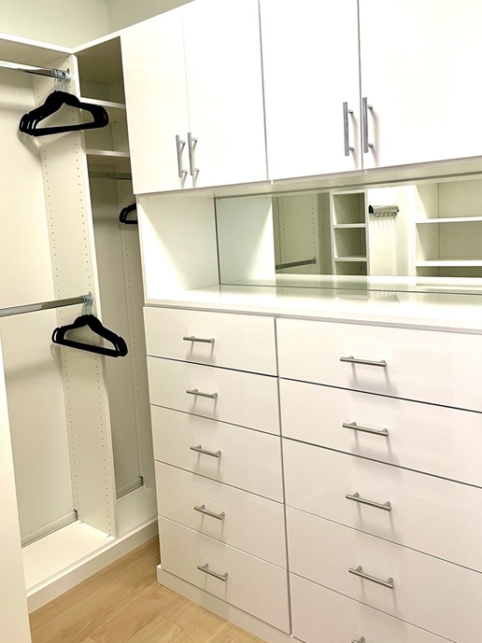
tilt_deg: -10.3
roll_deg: +3.4
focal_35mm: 29
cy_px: 302
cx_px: 260
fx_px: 539
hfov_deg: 48.1
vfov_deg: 61.6
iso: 80
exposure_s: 1/60
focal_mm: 4.2
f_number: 1.6
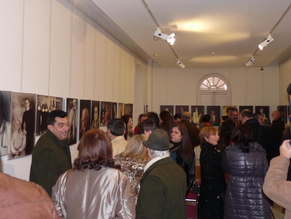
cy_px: 110
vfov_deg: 36.8
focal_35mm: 39
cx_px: 146
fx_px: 328
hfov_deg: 47.9
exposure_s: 1/30
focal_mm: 4.8
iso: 200
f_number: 2.8
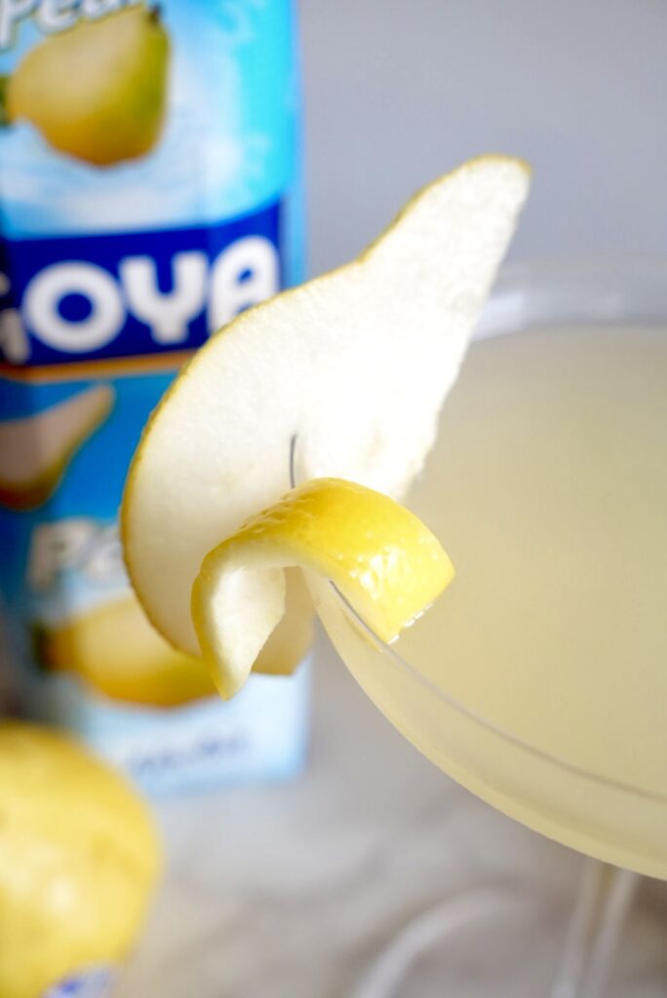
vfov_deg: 49.9
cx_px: 334
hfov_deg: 34.5
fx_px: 1074
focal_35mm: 39
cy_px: 499
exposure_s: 1/100
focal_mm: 25.8
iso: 1600
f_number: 5
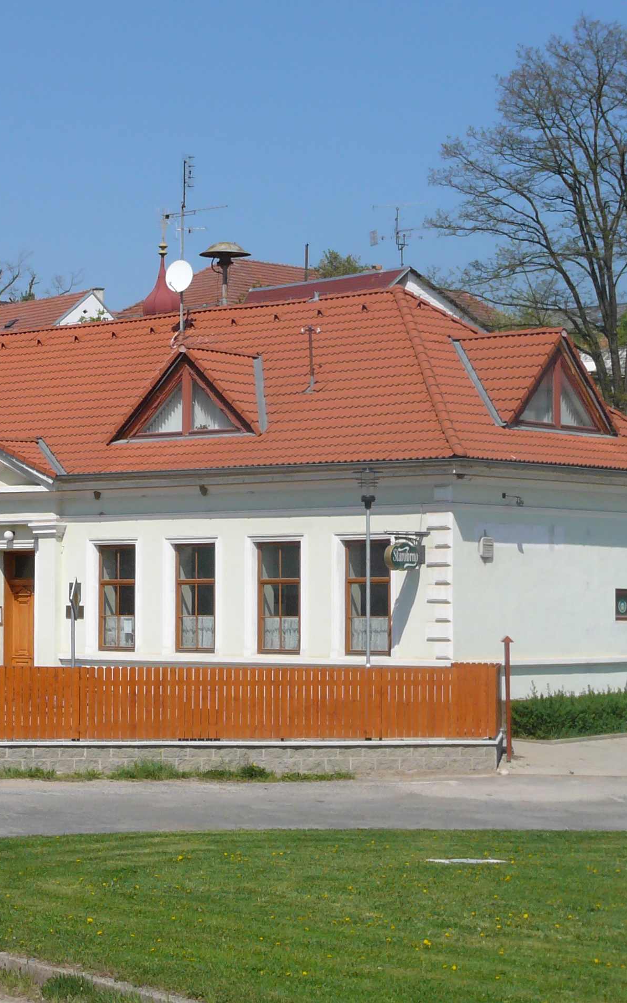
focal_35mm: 92
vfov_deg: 22.6
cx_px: 127
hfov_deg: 14.1
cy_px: 501
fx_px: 2516
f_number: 6.3
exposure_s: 1/500
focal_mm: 9.7
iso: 80
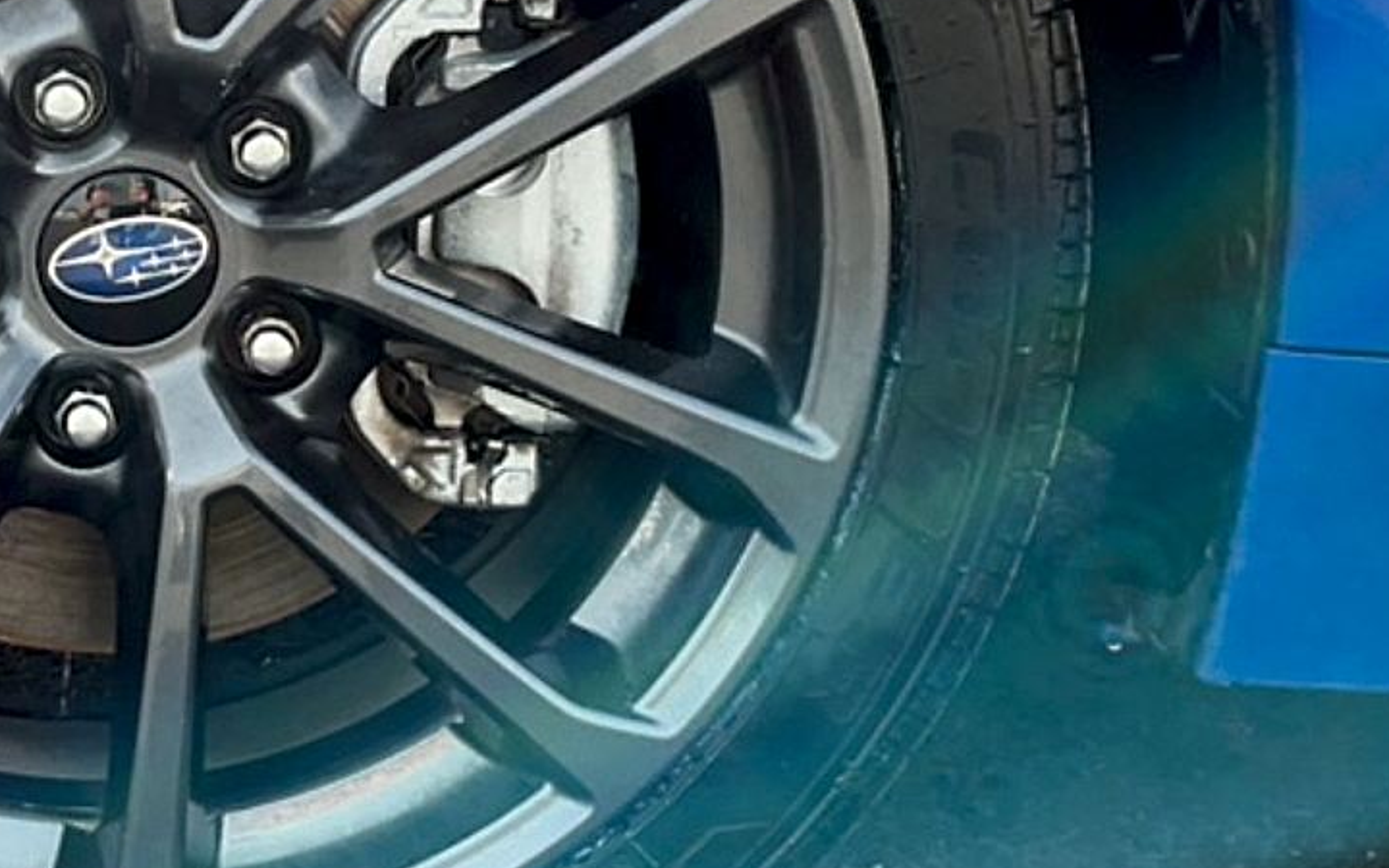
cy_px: 233
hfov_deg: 27.4
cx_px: 179
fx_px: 2763
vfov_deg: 17.8
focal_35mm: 73
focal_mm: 3
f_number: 1.8
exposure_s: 1/194
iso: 20
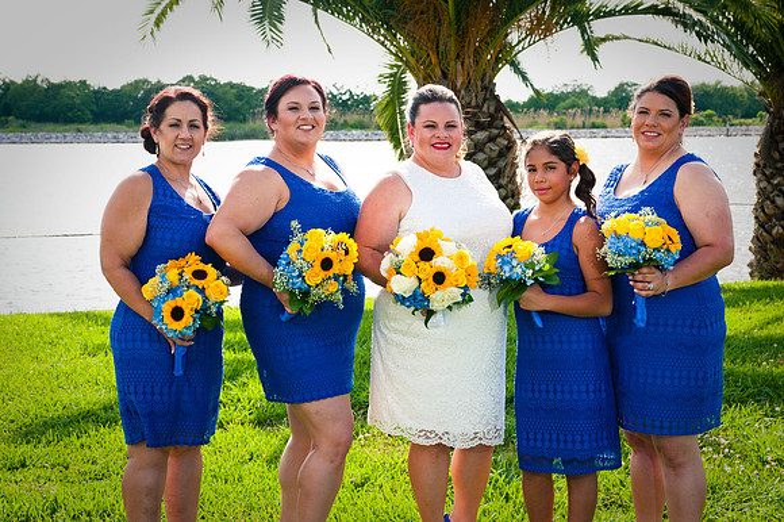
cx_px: 392
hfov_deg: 33.4
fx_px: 1306
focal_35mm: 60
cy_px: 261
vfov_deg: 22.6
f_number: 8
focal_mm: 60
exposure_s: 1/250
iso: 160
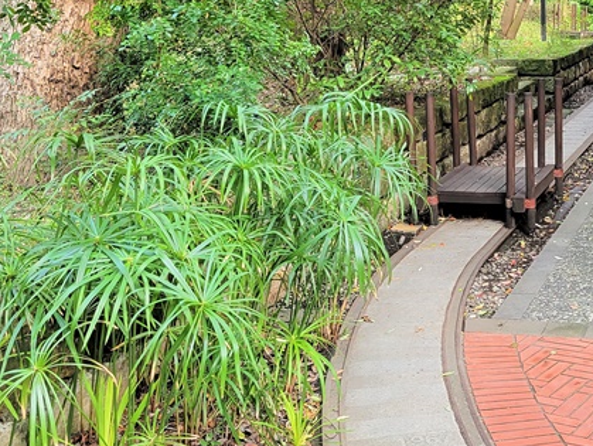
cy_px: 24
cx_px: 509
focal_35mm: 62
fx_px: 1063
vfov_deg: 22.9
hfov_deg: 30.1
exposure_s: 1/119
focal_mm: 5.4
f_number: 1.8
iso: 50
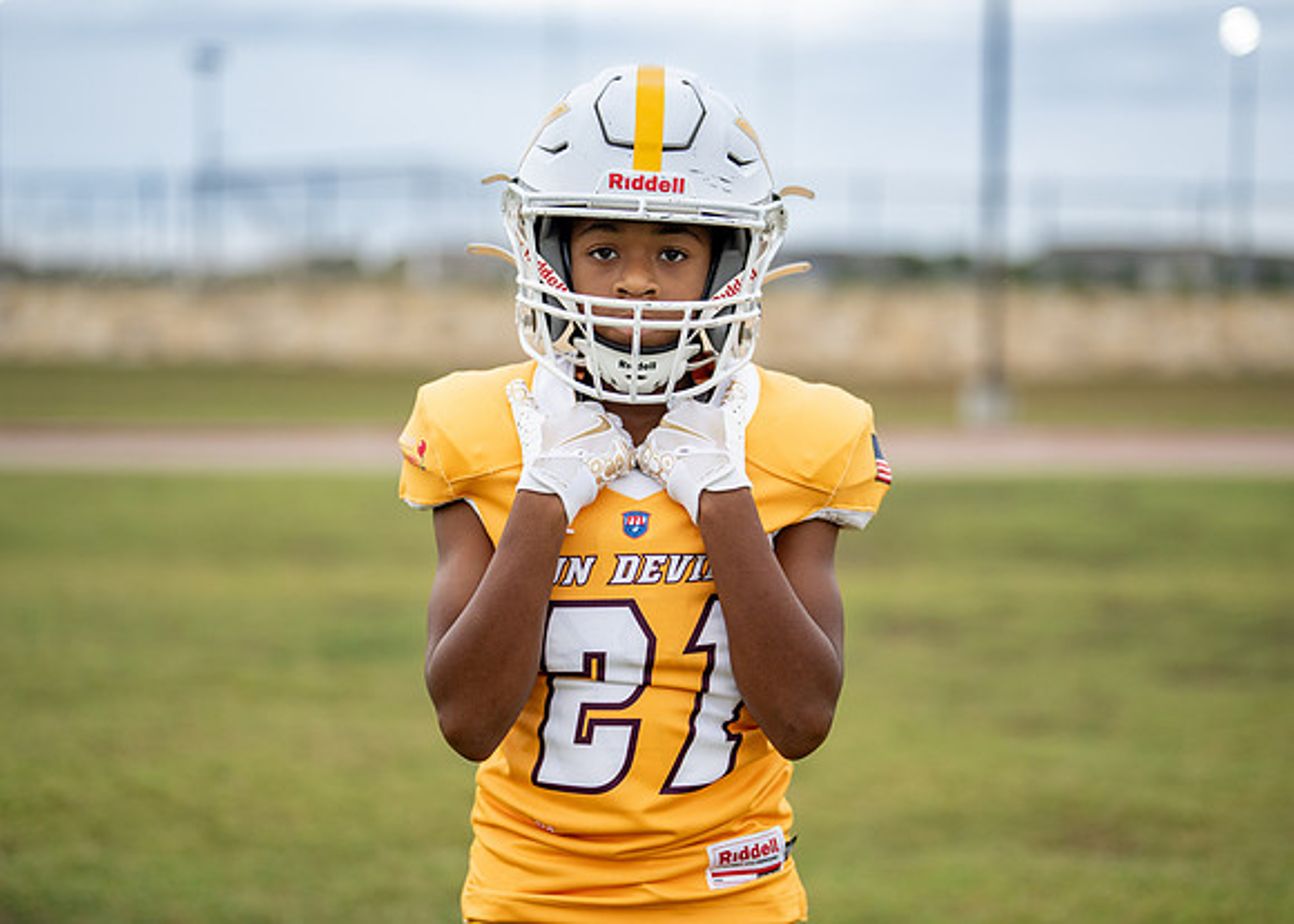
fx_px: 2209
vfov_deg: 23.6
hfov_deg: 32.7
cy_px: 446
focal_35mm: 60
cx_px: 658
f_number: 1.2
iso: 320
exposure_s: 1/1600
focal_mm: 50
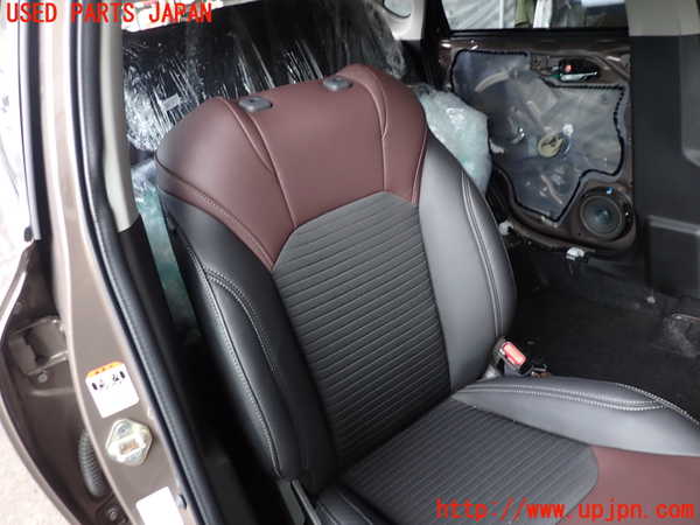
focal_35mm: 25
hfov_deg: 69.4
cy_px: 262
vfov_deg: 54.9
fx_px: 506
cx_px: 350
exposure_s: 1/60
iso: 200
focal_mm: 4.5
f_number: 2
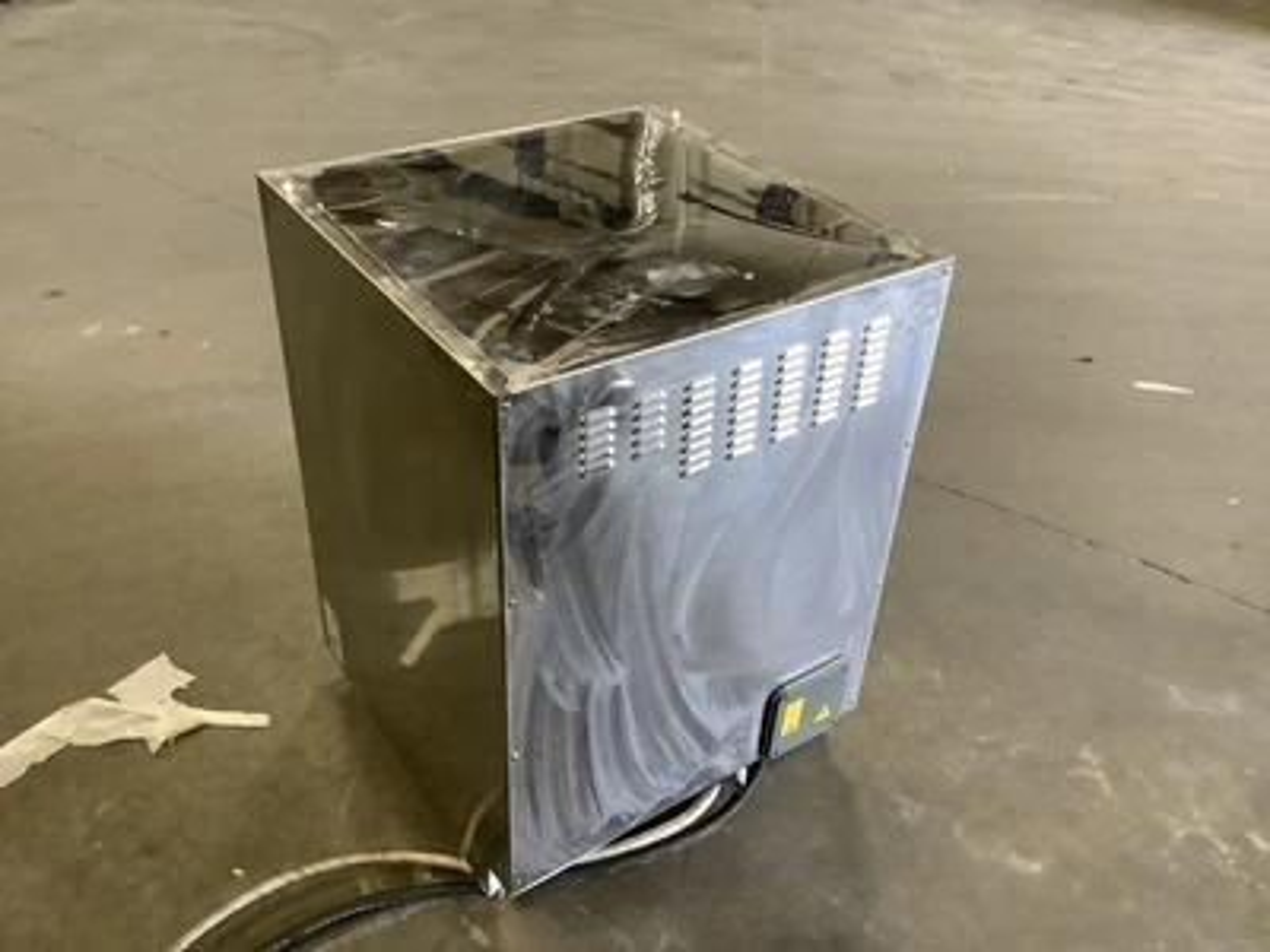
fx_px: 1137
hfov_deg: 58.4
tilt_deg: -36.1
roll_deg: -0.8
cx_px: 635
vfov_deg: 45.4
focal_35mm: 31
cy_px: 476
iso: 320
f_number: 2.4
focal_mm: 3.3
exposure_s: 1/60
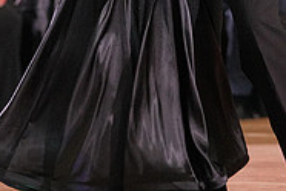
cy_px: -63
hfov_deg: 3.3
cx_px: 158
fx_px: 4949
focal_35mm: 623
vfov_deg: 2.2
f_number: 4
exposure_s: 1/500
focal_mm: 200
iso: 3200
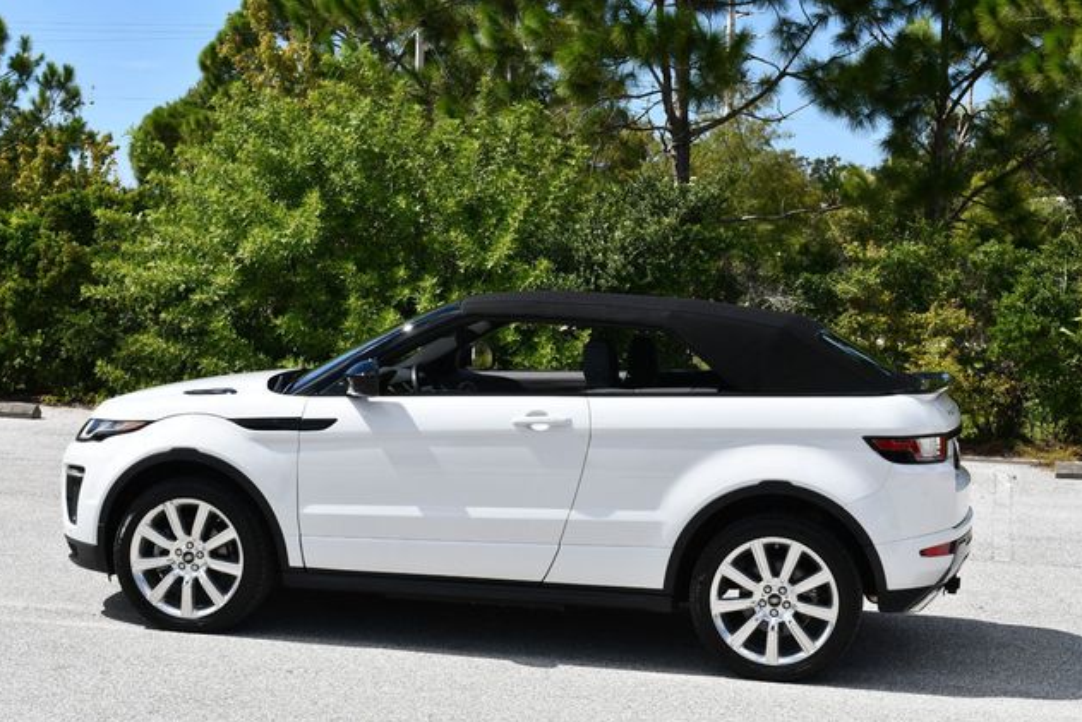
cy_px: 365
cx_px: 537
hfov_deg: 31.0
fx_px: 1954
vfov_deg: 20.9
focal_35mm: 65
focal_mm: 32
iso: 100
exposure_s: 1/250
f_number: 8
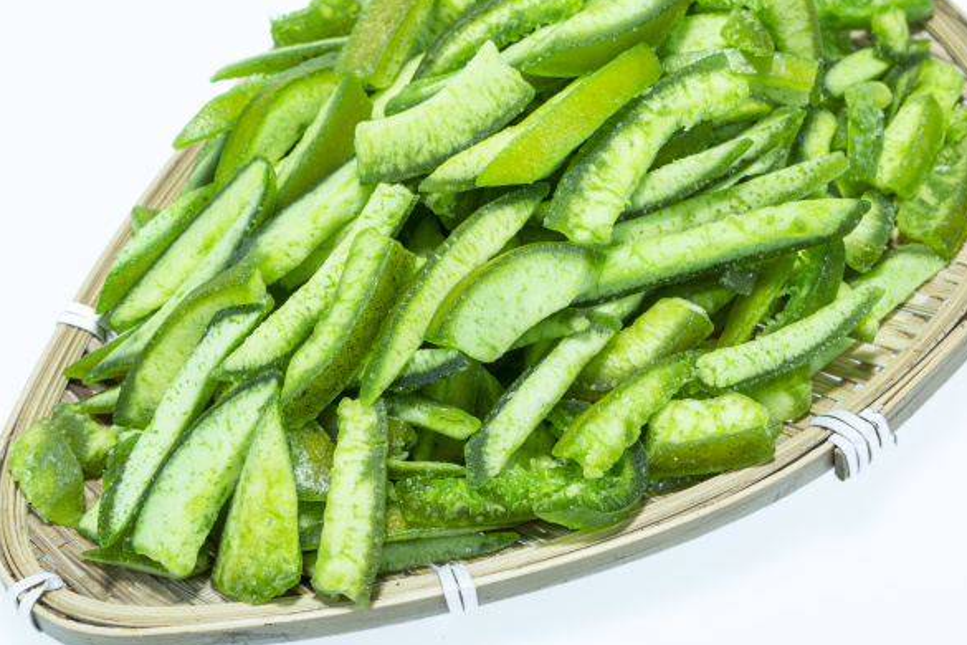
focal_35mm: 67
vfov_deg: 20.3
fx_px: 1800
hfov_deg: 30.1
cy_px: 275
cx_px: 501
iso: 500
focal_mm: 49
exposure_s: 1/200
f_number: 11
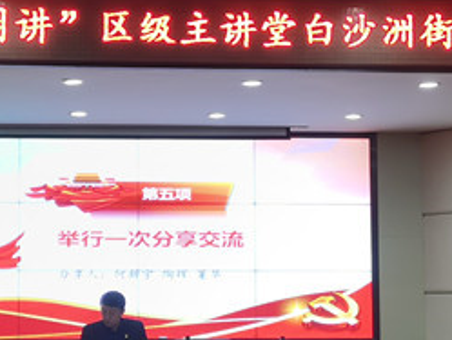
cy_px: 198
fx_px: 1228
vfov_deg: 15.7
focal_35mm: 94
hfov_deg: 20.8
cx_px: 147
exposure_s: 1/100
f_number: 1.8
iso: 125
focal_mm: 5.58
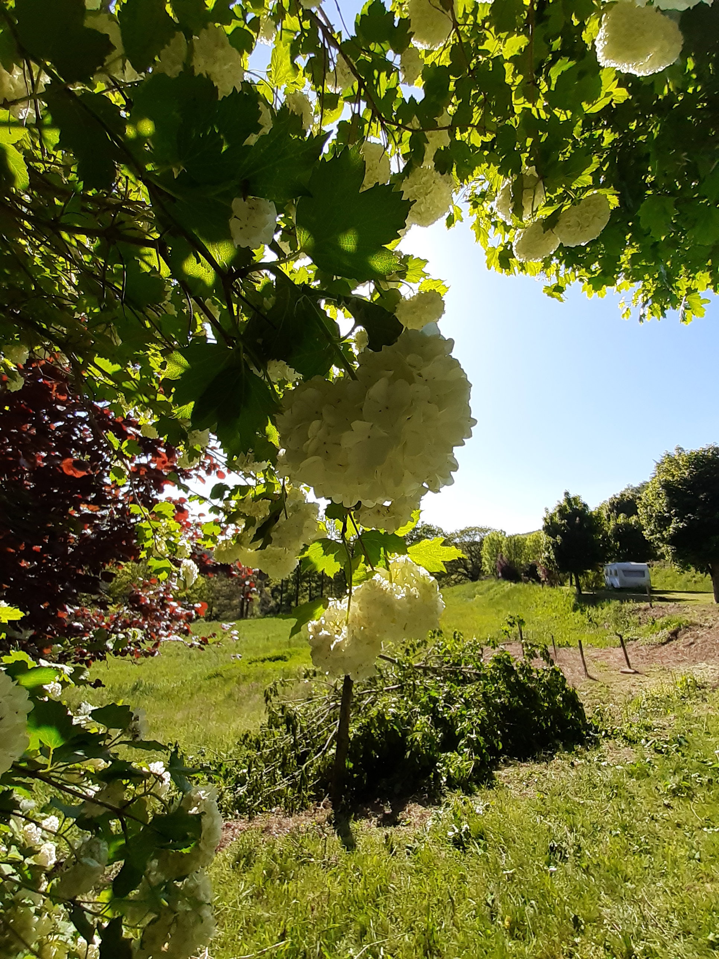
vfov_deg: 106.2
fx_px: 360
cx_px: 360
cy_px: 480
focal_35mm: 13
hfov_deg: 89.9
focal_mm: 1.13
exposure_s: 1/845
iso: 40
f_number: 2.2
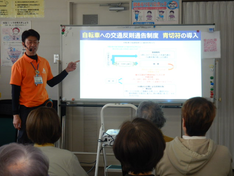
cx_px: 118
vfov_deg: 14.5
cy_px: 88
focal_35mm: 102
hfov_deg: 19.3
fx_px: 689
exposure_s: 1/30
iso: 220
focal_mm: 18.1
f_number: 4.8
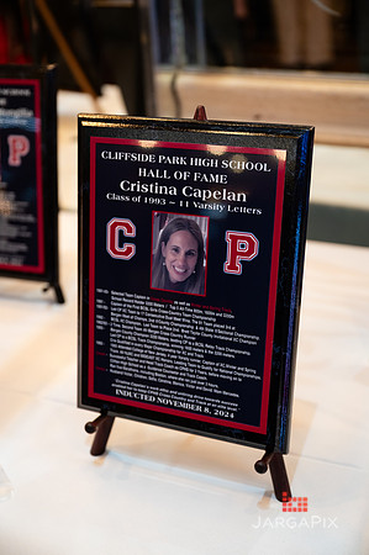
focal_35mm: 47
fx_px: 724
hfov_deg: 28.6
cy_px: 278
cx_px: 184
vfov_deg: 42.0
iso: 1600
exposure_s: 1/200
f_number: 3.2
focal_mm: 47
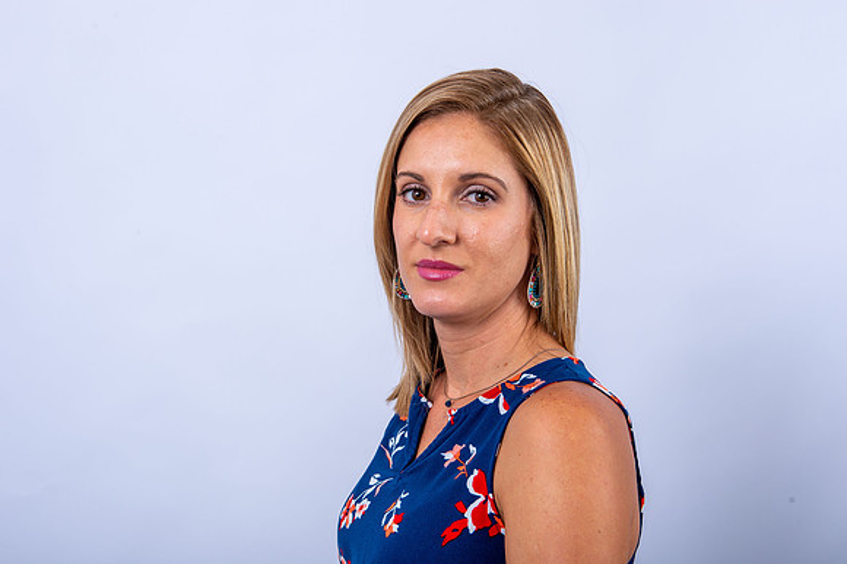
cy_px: 282
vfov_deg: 26.0
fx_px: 1223
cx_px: 424
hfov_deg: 38.2
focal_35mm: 52
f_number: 9
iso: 125
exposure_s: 1/250
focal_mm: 52
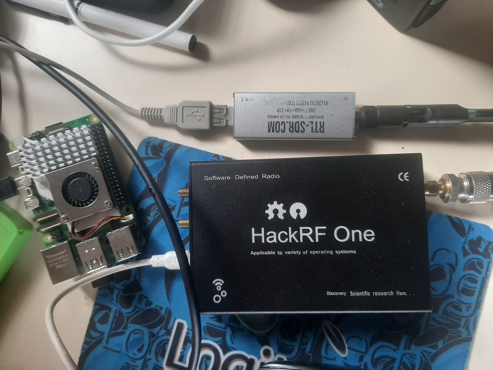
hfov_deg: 65.3
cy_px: 185
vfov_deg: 51.4
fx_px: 385
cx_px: 246
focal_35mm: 27
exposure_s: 1/50
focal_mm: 3.93
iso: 200
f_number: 1.7
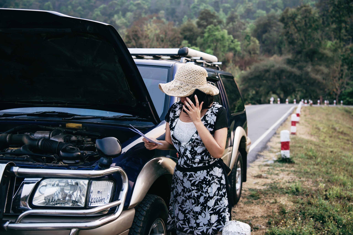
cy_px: 118
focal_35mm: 48
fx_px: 471
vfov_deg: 28.1
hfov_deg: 41.1
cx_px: 176
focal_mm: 48
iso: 320
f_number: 4
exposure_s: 1/200
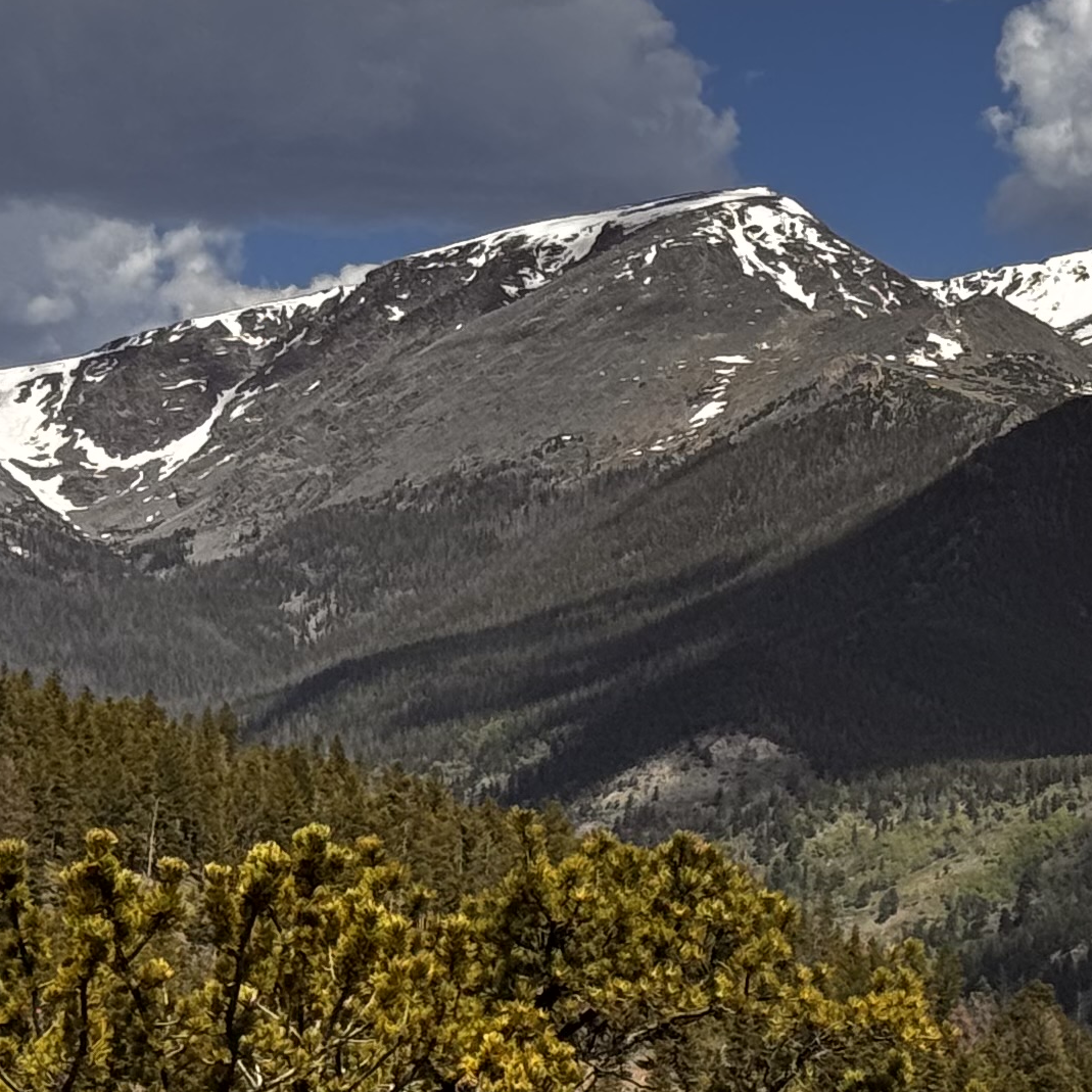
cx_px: 1564
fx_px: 5710
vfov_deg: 10.9
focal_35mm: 160
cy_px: 603
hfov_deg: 10.6
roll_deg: +0.7
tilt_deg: +2.3
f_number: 1.78
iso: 64
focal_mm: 6.76
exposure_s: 1/7092
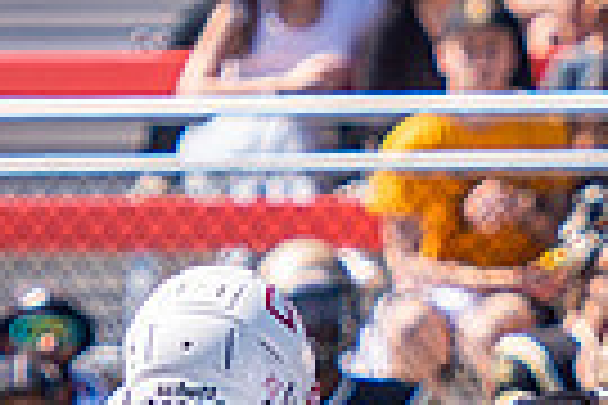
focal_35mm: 1686
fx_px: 28472
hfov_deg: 1.2
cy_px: 510
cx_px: 438
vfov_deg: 0.8
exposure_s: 1/2000
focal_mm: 150
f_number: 2.8
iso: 160
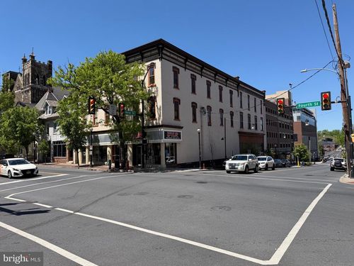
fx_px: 245
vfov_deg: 56.8
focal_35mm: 24
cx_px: 177
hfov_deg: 71.6
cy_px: 133
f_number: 1.78
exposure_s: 1/3759
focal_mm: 6.76
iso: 80
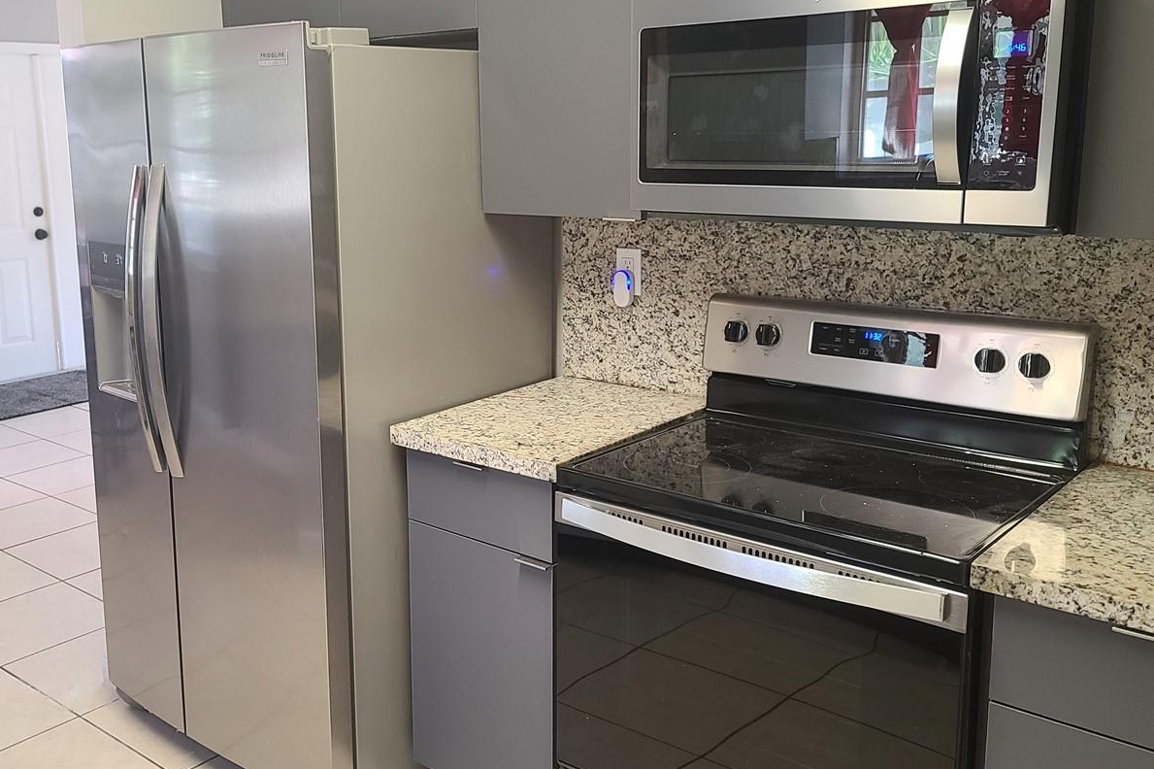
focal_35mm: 35
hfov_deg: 53.7
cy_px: 323
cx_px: 421
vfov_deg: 37.7
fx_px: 1122
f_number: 1.8
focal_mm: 7
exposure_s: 1/60
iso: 250
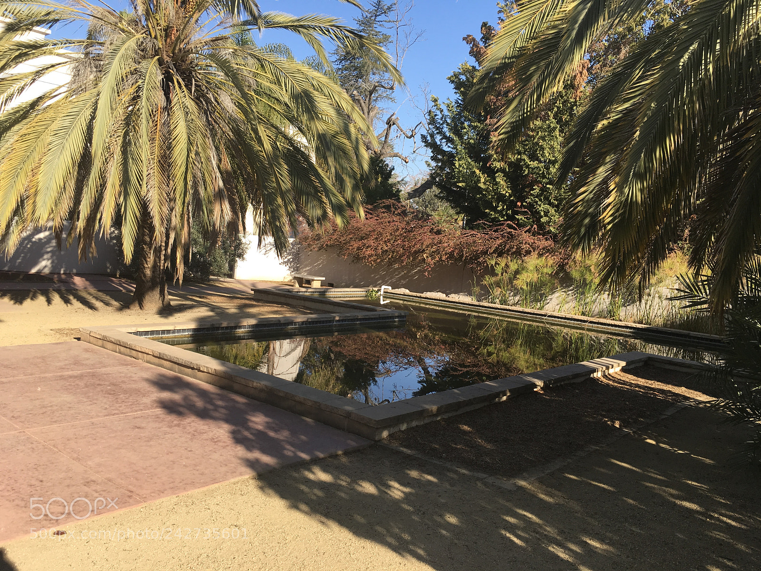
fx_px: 638
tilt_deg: -2.9
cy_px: 286
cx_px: 380
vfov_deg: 48.2
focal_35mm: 29
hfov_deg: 61.7
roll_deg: -4.1
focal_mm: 4.15
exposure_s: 1/793
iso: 25
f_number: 2.2
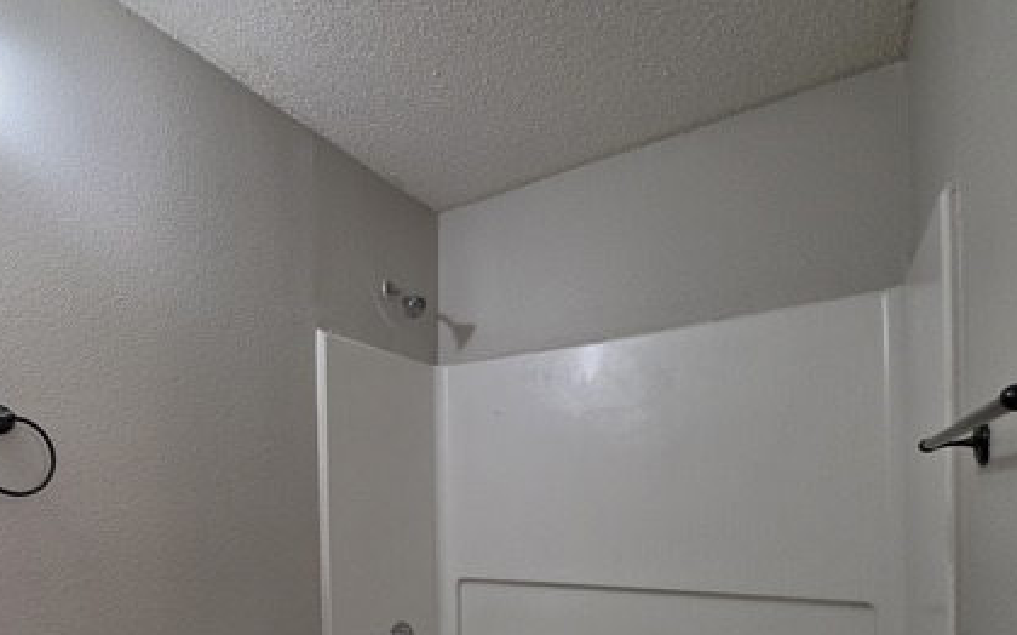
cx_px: 370
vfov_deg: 53.6
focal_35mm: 21
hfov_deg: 80.5
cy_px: 502
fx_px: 582
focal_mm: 2.2
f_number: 1.9
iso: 200
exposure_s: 1/120
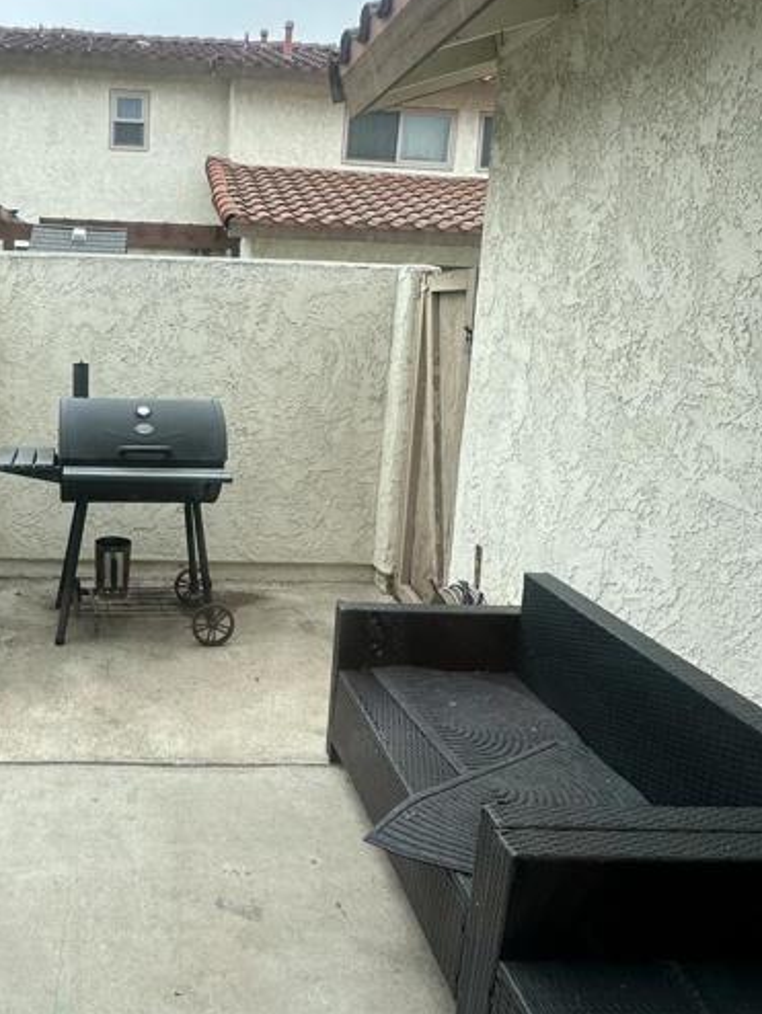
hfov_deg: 46.3
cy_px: 462
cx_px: 177
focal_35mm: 29
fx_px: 850
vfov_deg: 61.5
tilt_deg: -9.6
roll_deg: -3.0
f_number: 2.2
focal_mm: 2.22
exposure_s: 1/543
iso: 40
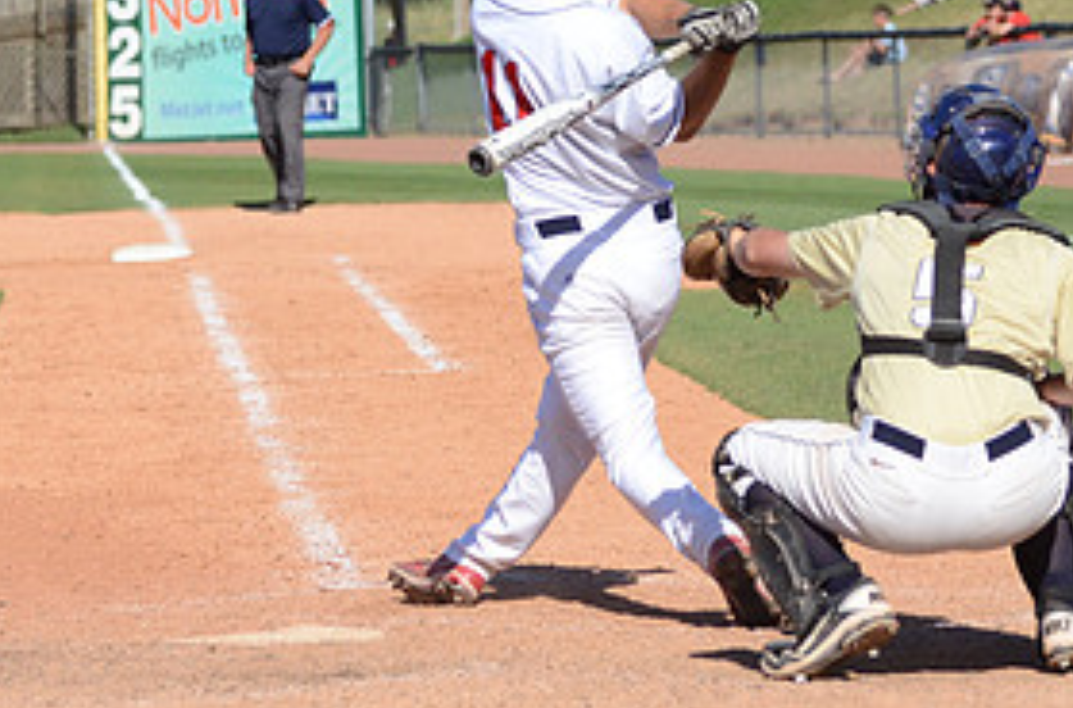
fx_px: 9090
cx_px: 635
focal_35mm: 306
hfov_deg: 6.8
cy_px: 139
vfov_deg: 4.5
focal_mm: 98
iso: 800
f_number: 4.5
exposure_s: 1/8000
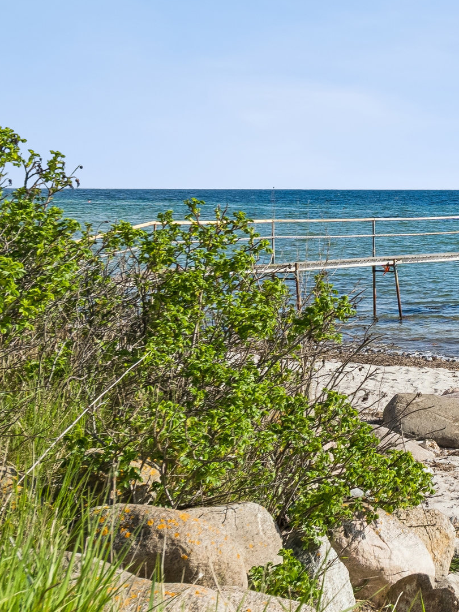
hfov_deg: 17.1
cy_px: 191
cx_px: 637
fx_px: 1415
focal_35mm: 80
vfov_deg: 24.3
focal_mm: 20
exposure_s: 1/800
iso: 250
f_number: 8
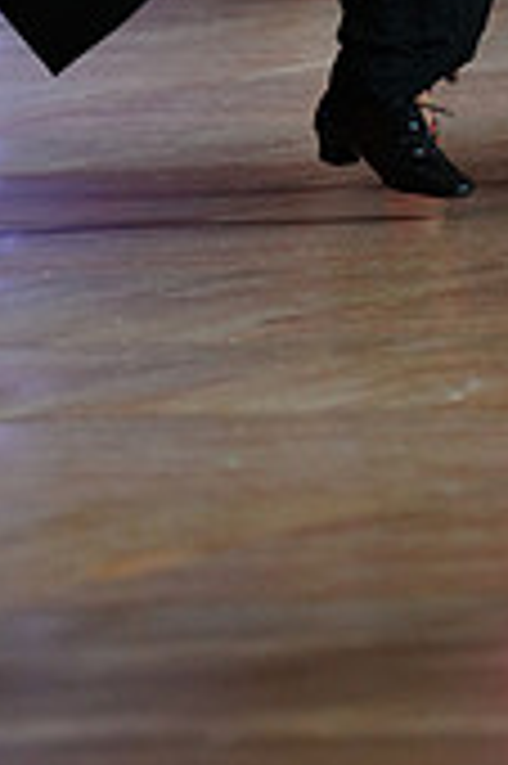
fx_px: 14464
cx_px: 560
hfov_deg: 2.0
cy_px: -414
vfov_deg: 3.0
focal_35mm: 682
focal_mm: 200
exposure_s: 1/320
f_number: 2.8
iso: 2000
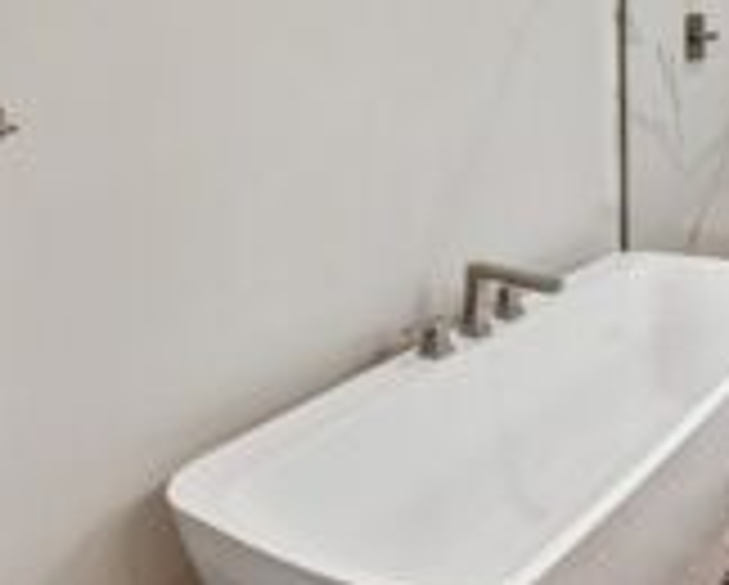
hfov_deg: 42.7
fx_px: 799
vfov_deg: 36.6
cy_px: 16
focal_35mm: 37
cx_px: 720
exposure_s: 1/40
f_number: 8
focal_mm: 16
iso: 400
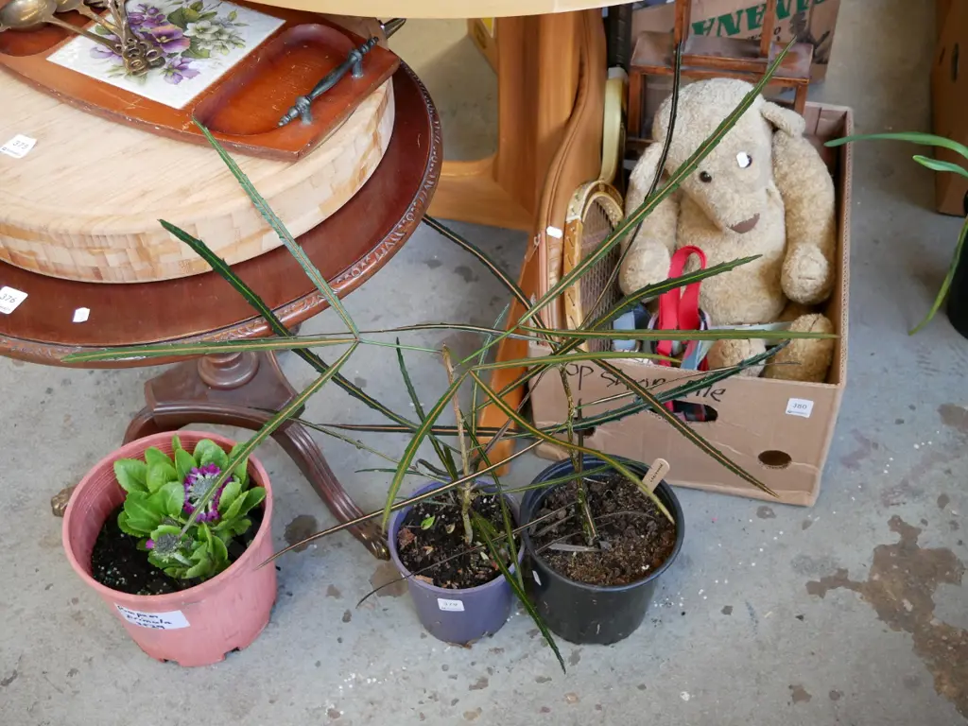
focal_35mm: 40
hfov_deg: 46.8
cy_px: 363
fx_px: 1119
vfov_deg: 36.0
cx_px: 484
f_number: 4.1
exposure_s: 1/60
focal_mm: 20
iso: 1600
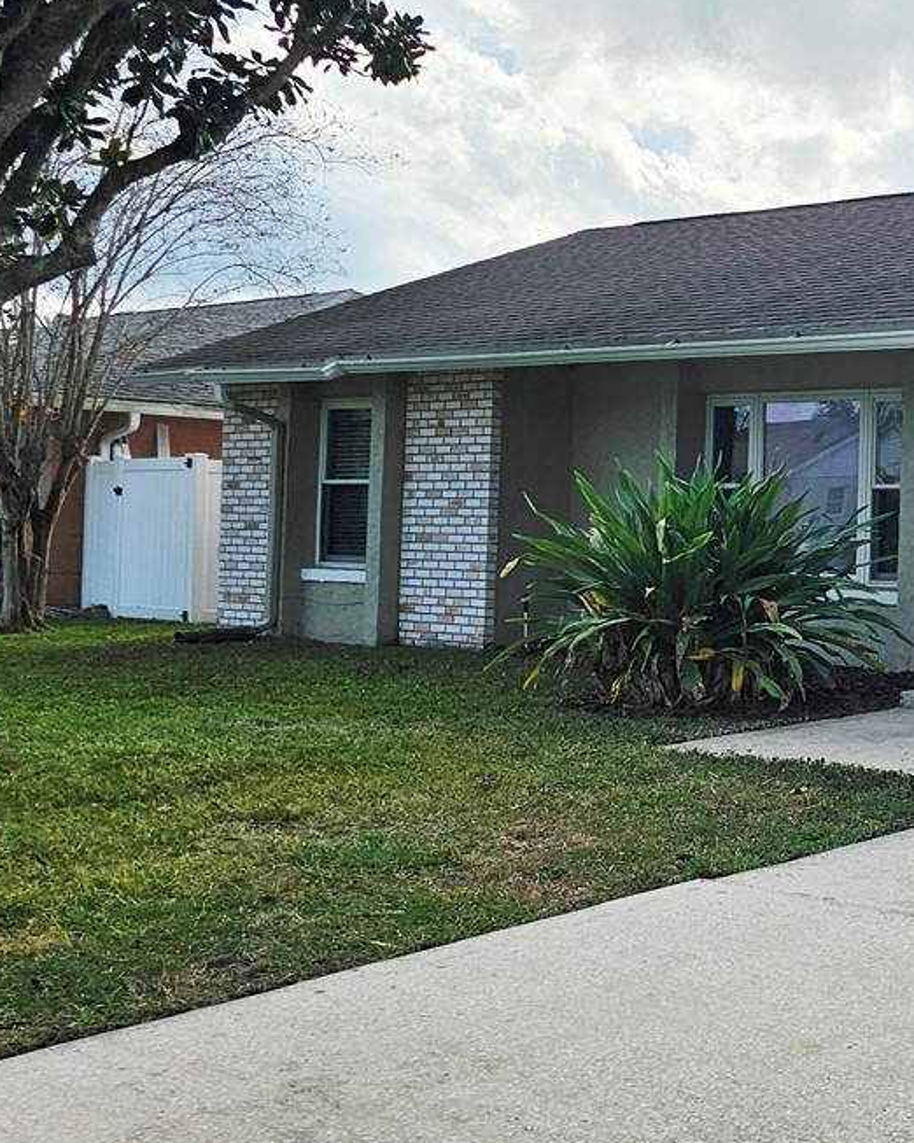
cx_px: 1154
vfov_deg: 34.1
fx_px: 1861
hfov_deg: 24.5
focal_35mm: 55
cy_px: 480
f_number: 1.7
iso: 20
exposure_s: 1/2000
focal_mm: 6.3
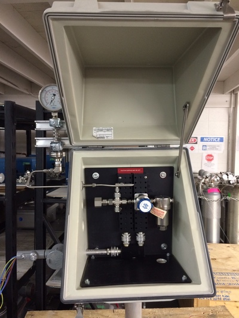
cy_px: 159
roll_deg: -0.7
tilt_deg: -3.7
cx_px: 120
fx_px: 267
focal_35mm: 29
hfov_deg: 48.2
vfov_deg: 61.6
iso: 160
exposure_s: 1/30
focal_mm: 4.15
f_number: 2.2
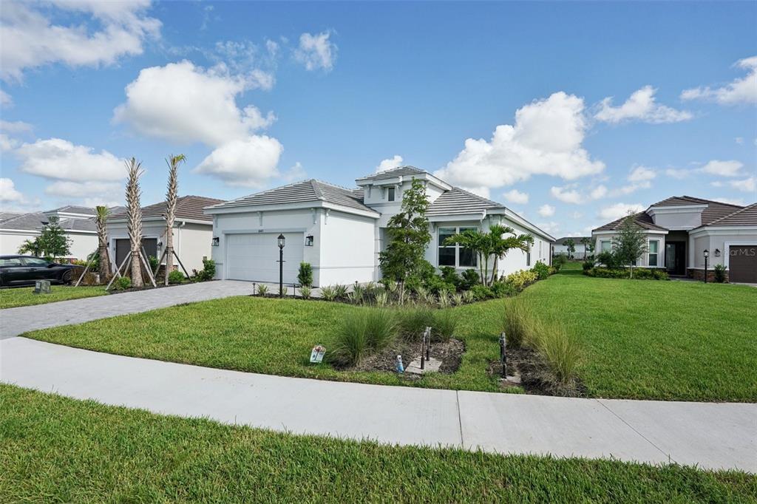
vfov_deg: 68.8
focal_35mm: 18
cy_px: 252
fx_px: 368
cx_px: 378
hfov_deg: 91.6
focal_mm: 17.5
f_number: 8
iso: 400
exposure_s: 1/1600
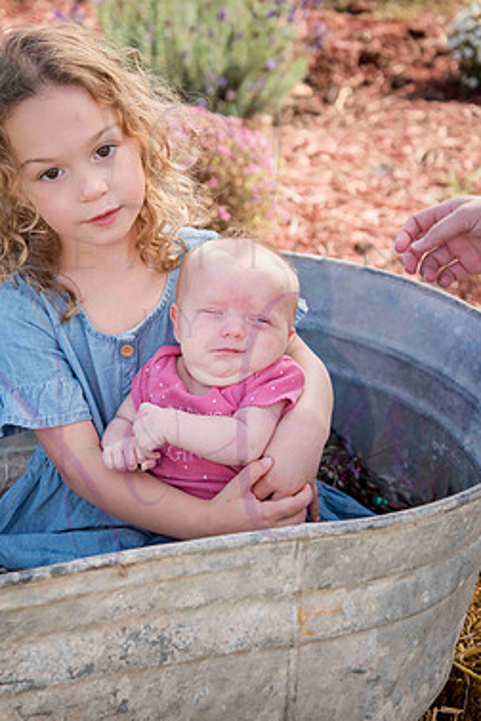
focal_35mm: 81
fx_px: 1623
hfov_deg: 16.8
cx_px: 199
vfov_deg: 25.0
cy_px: 320
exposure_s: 1/500
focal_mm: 68
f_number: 6.3
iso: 400
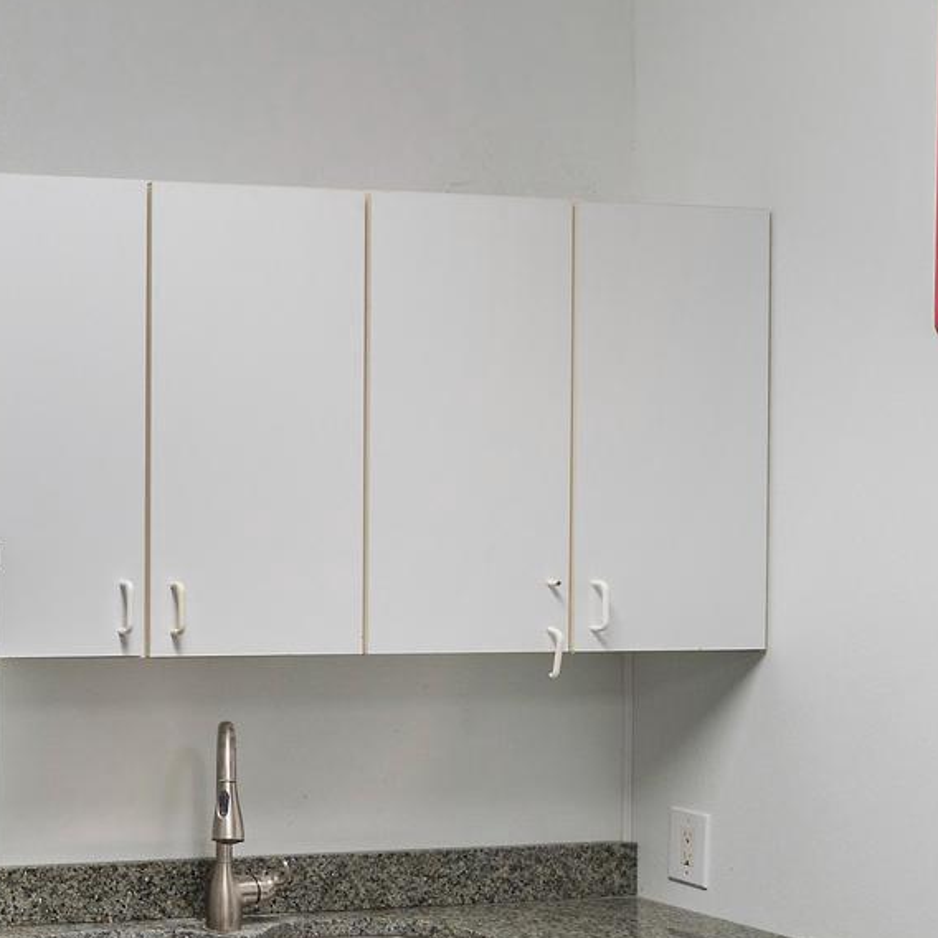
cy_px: 686
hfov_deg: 28.4
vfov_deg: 34.1
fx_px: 1502
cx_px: -284
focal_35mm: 49
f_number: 6.3
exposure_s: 1/25
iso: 500
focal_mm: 16
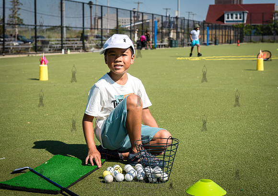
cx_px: 121
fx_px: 530
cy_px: 91
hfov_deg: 29.3
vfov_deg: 20.9
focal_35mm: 67
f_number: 5
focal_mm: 55
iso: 100
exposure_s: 1/1250
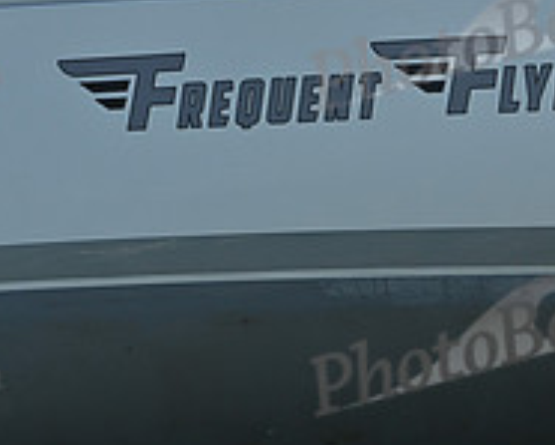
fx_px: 3369
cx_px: 158
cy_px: -79
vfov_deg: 7.5
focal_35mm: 205
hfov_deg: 9.4
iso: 250
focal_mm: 70
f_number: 8
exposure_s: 1/1250
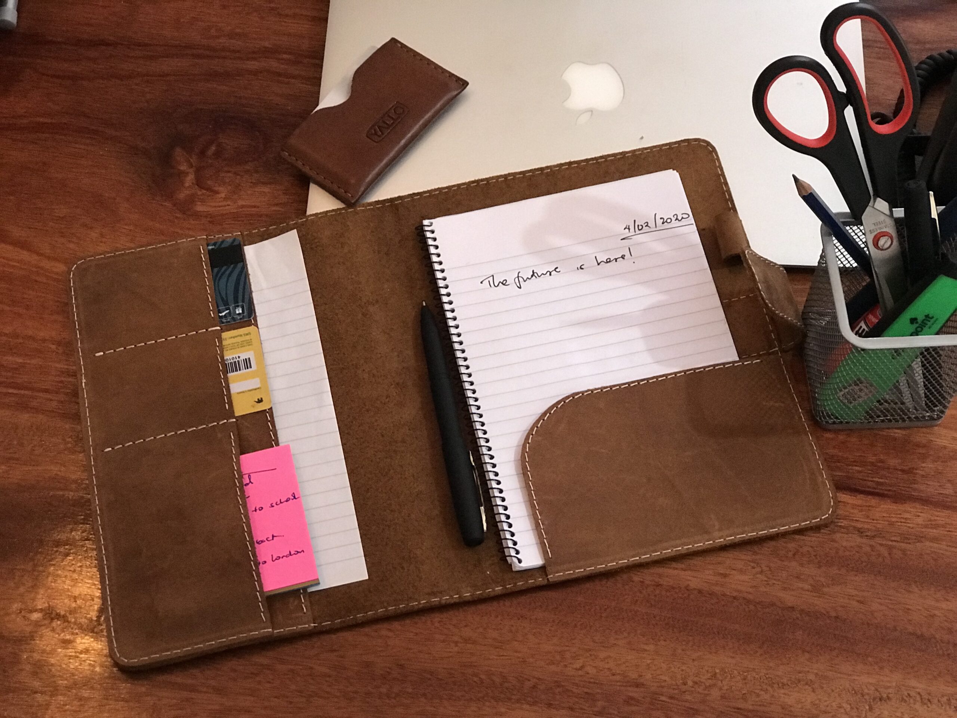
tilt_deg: -61.6
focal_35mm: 57
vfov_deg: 25.7
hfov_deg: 33.8
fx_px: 1576
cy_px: 359
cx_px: 478
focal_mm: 6.6
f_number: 2.8
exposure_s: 1/50
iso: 800
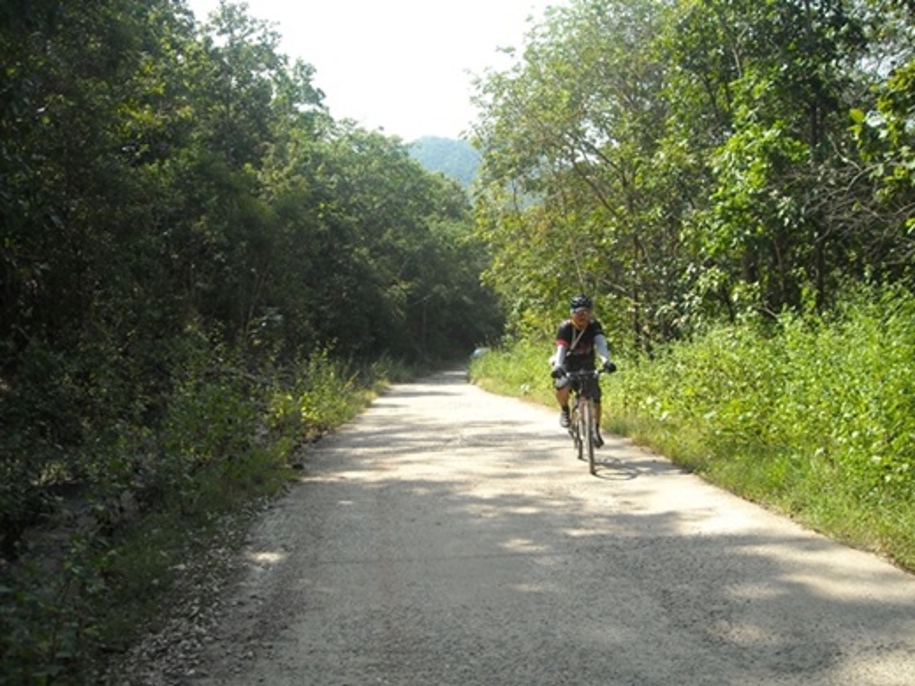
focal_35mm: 35
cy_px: 343
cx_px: 458
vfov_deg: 40.7
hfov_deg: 52.6
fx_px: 925
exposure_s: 1/419
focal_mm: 5.7
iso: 64
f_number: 2.8
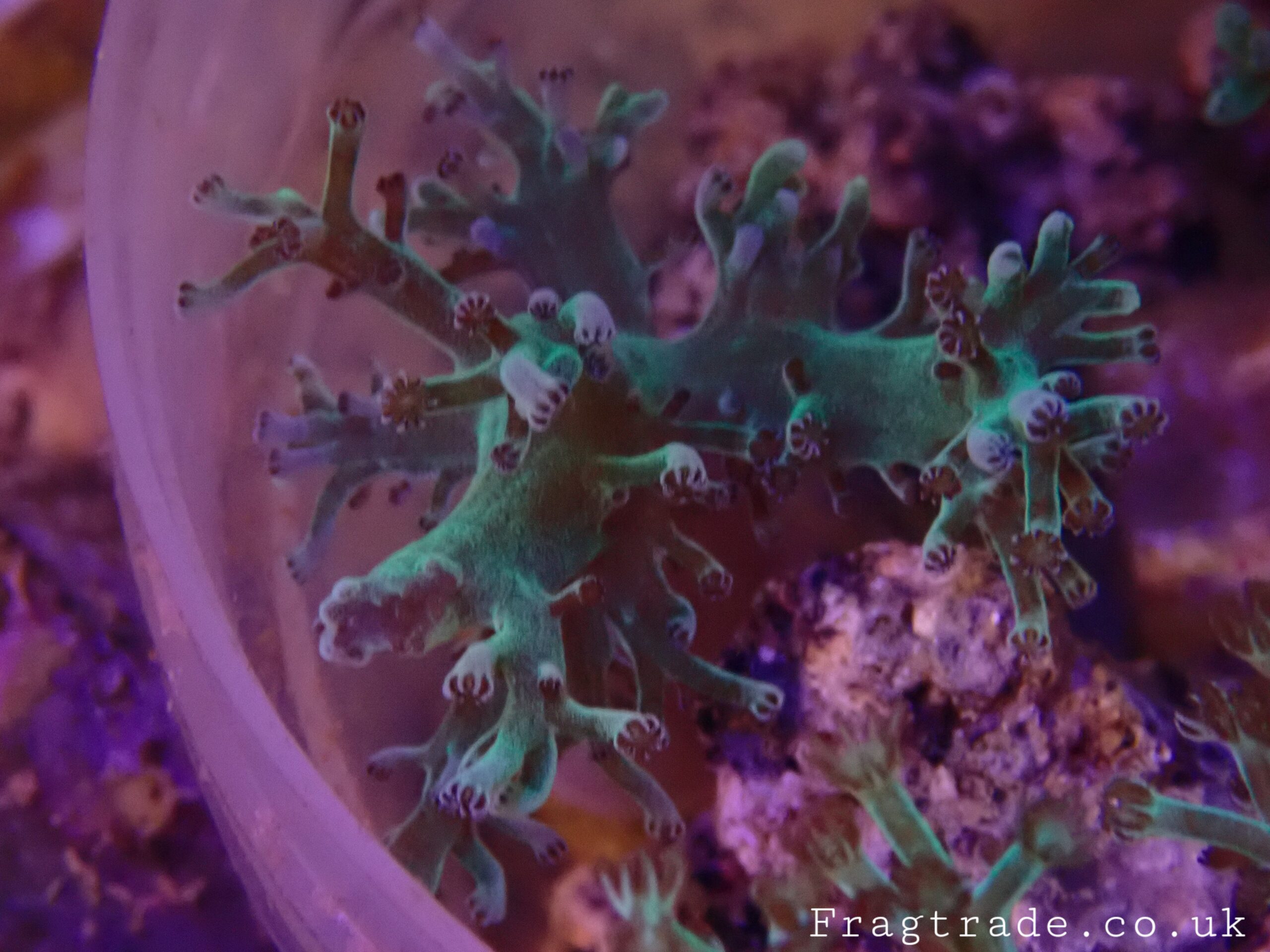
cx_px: 635
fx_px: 3229
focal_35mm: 88
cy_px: 476
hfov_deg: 22.3
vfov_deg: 16.8
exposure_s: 1/40
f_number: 6.3
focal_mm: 15.66
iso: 1600
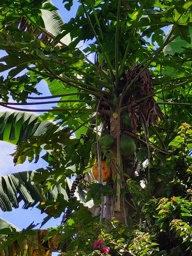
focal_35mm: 114
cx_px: 176
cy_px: 23
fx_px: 842
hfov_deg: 12.9
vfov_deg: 17.0
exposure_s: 1/1266
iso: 50
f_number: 1.8
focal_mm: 5.58
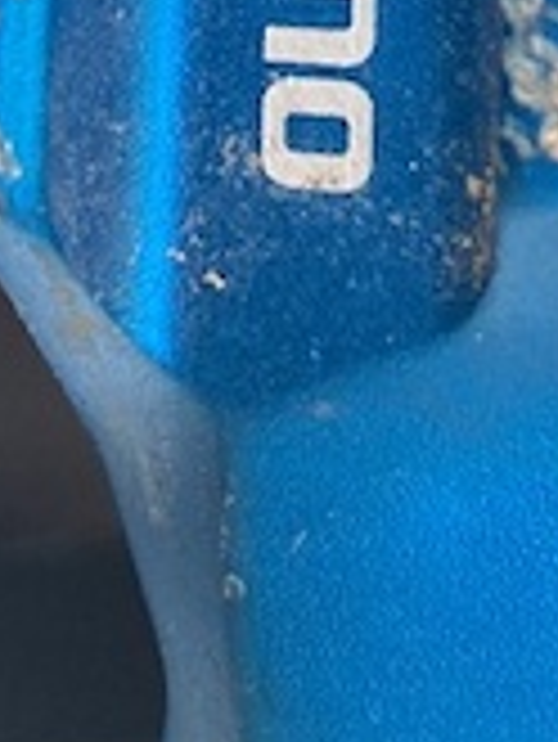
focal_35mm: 136
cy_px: -351
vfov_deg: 13.7
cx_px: 382
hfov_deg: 10.9
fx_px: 2919
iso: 80
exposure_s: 1/109
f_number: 1.8
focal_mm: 3.99
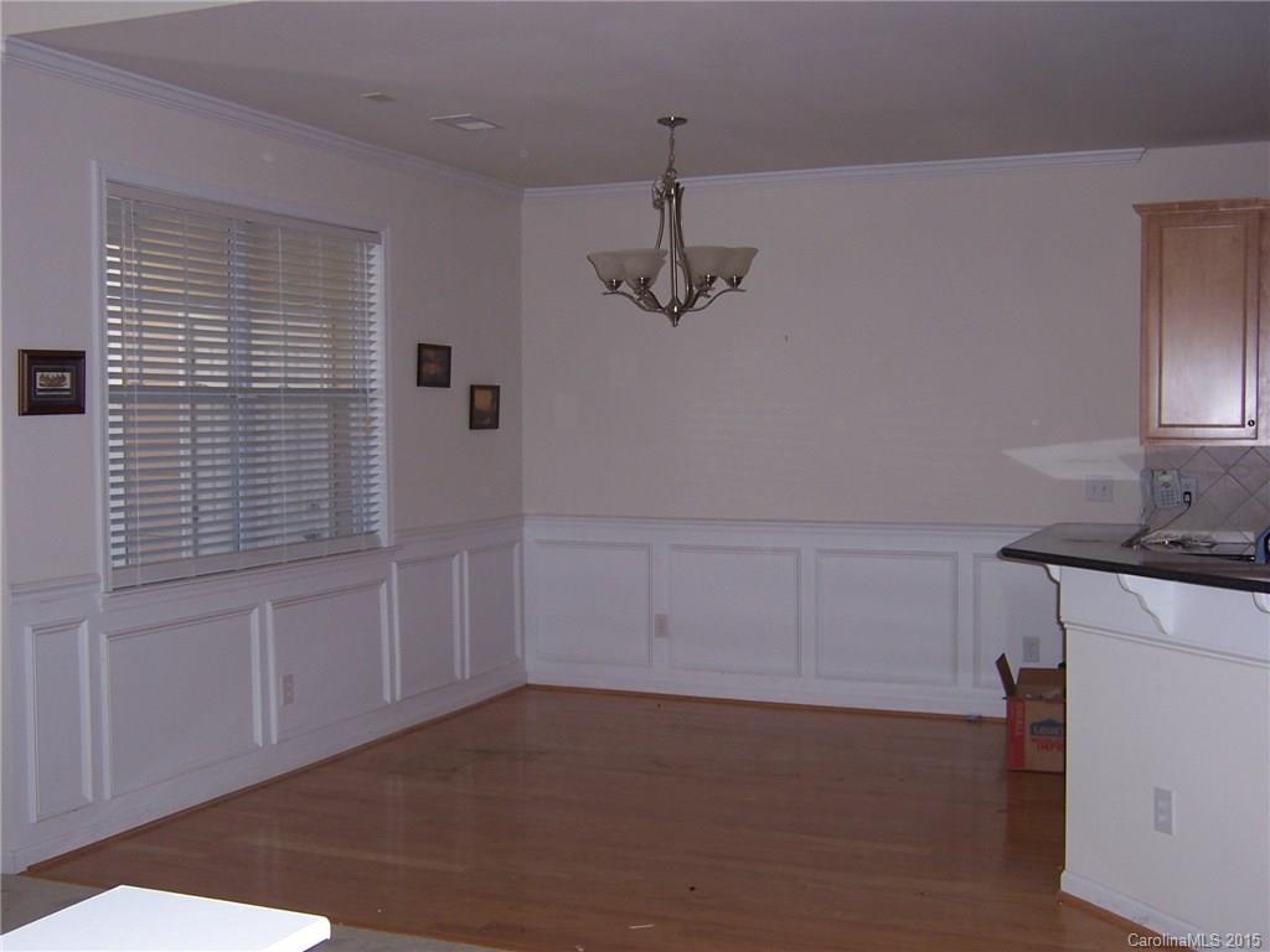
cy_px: 476
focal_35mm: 40
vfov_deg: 36.0
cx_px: 635
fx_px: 1468
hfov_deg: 46.8
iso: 80
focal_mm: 6.7
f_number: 3.4
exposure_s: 1/60
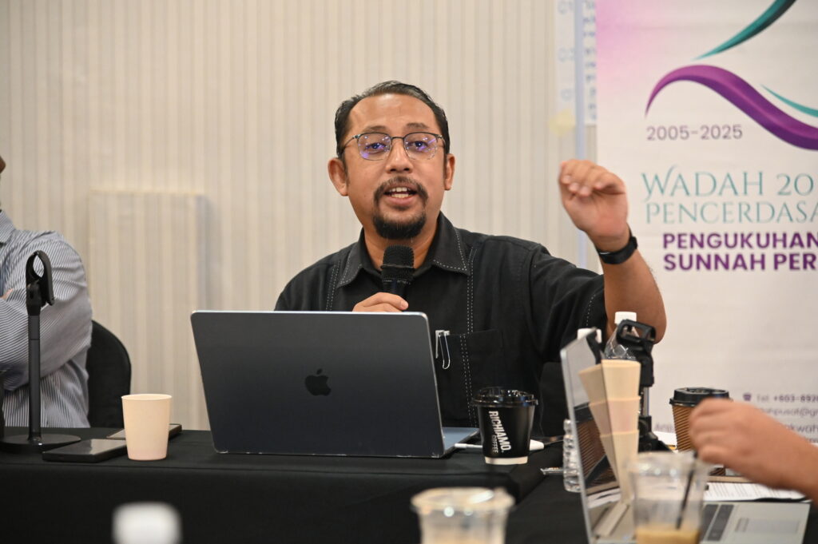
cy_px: 272
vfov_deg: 11.4
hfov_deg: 17.1
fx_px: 2724
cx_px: 409
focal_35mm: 120
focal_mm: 120
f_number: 4
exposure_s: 1/200
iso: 6400
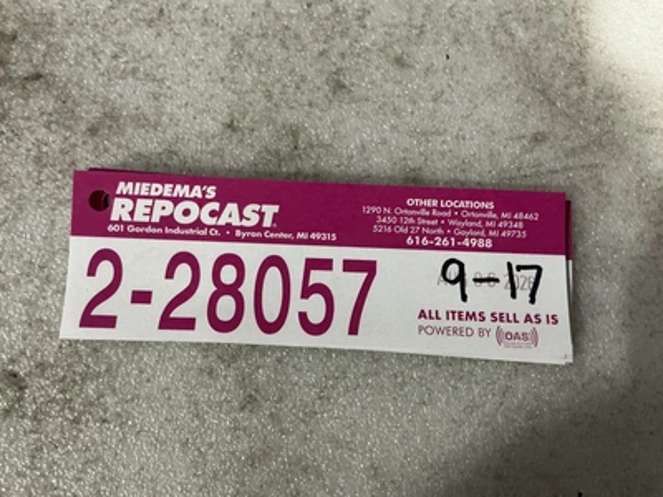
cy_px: 248
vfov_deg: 49.7
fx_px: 536
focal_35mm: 28
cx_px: 332
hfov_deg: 63.4
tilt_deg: -80.6
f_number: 1.8
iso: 320
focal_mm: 3
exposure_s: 1/60
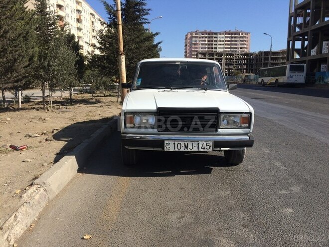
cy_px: 124
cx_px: 164
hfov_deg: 61.7
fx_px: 276
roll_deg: -1.3
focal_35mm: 29
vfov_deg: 48.2
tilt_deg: -9.4
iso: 32
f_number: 2.2
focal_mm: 4.15
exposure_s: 1/2283
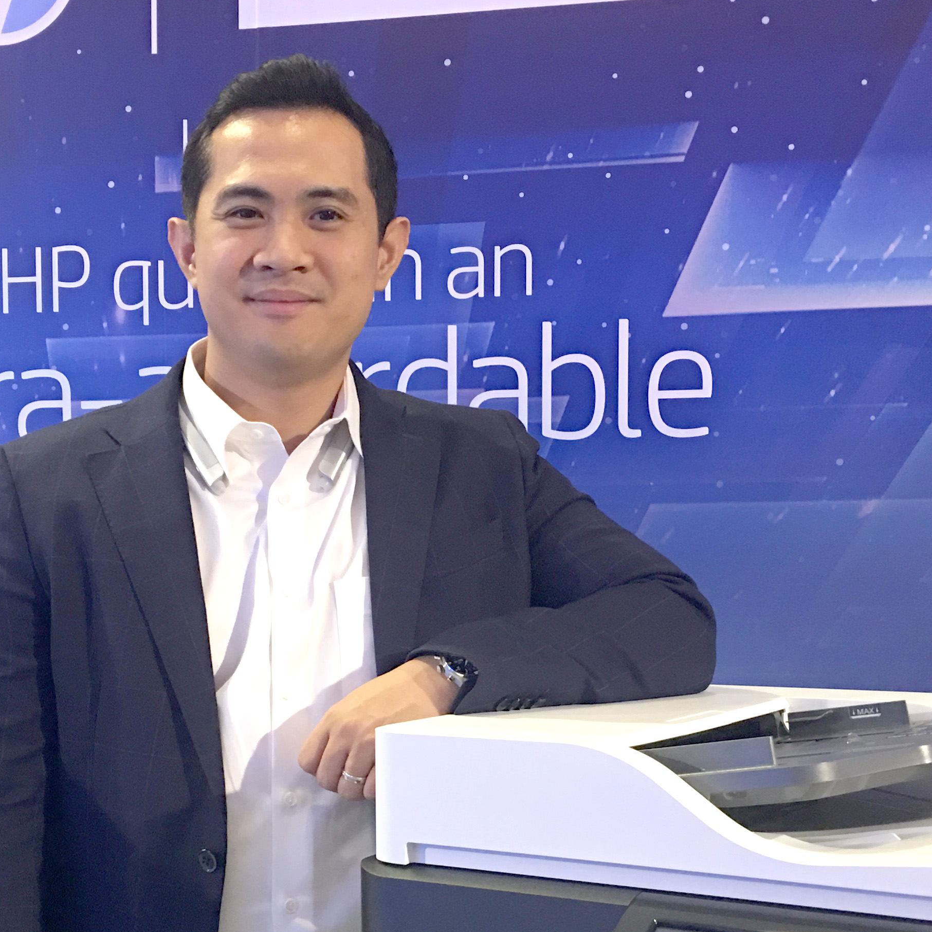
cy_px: 688
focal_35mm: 57
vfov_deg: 29.6
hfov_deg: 29.9
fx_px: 1736
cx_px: 358
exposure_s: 1/17
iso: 100
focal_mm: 4.15
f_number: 2.2
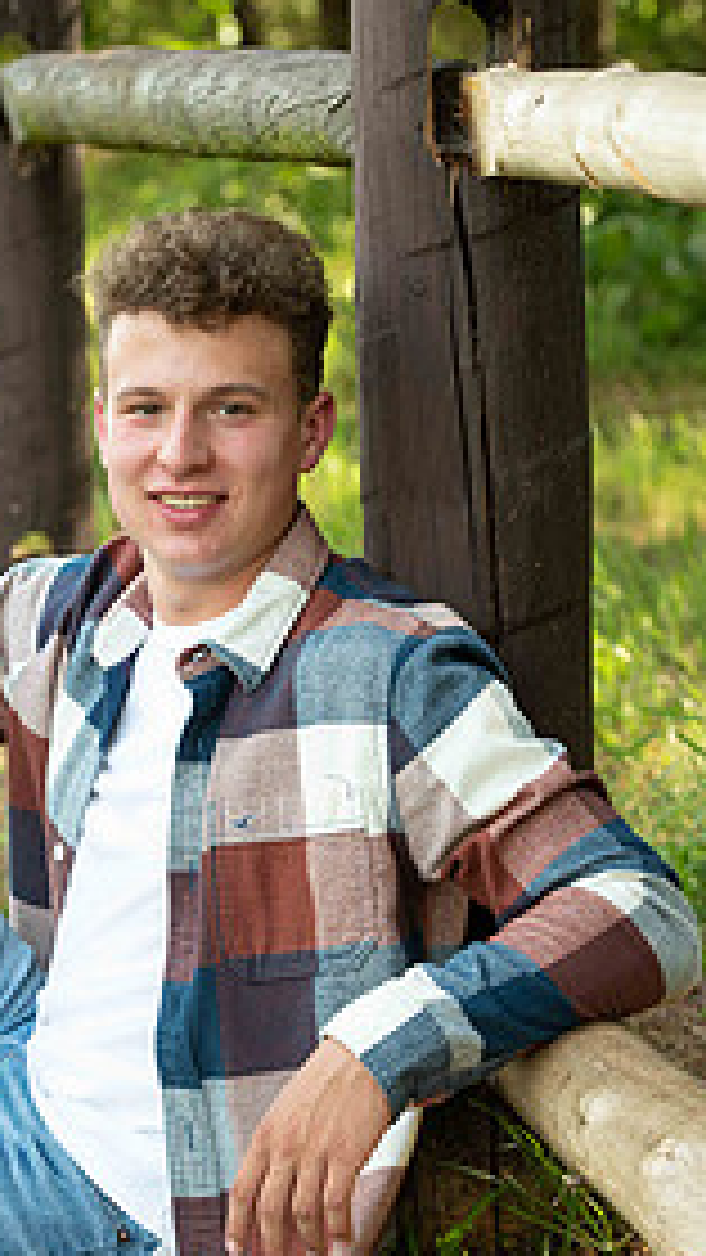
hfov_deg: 8.0
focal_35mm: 152
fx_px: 5057
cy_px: 815
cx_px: 139
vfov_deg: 14.1
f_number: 5
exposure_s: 1/200
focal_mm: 90
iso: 400
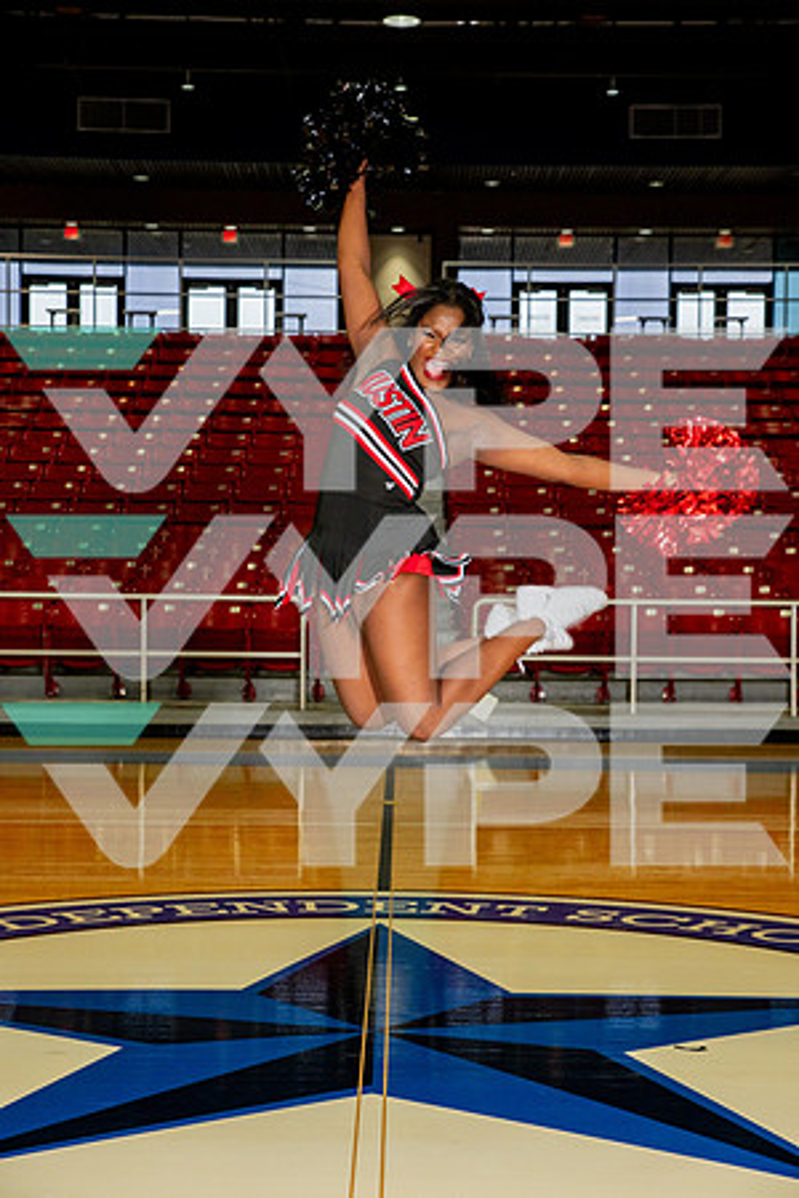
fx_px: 2164
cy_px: 599
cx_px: 400
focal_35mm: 65
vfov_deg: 31.0
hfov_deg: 20.9
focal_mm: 65
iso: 800
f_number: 7.1
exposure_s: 1/320
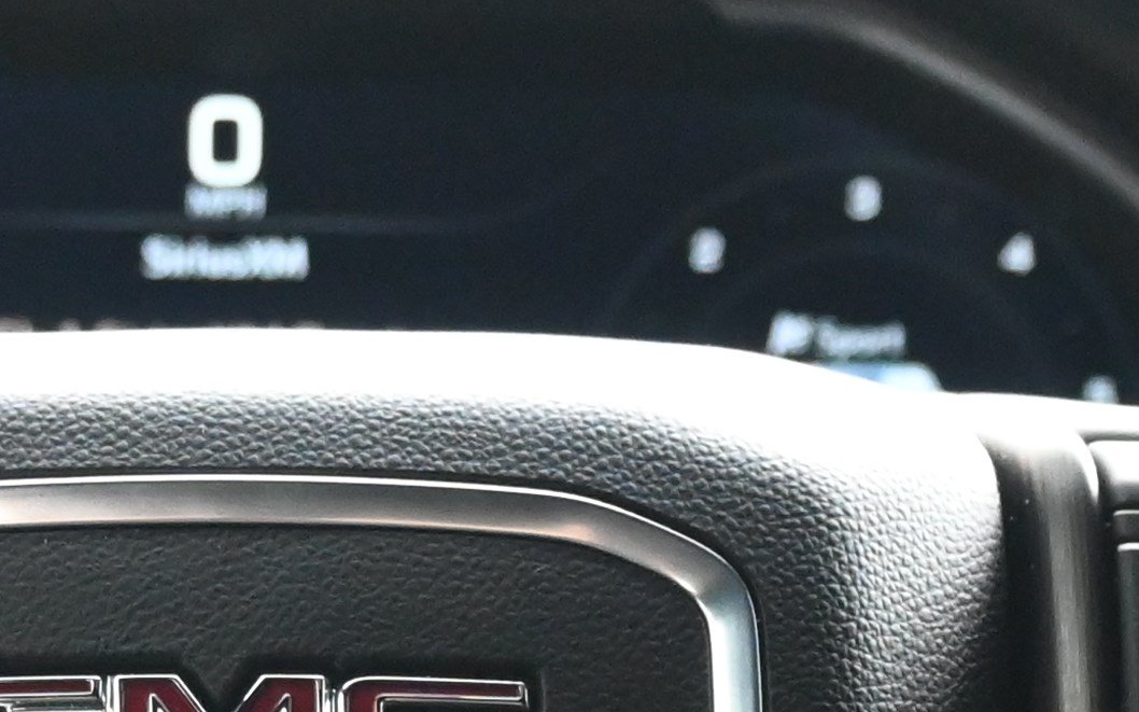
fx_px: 5619
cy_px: 876
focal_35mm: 181
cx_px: 207
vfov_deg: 7.2
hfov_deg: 11.5
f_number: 4
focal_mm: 22.5
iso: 2500
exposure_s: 1/125
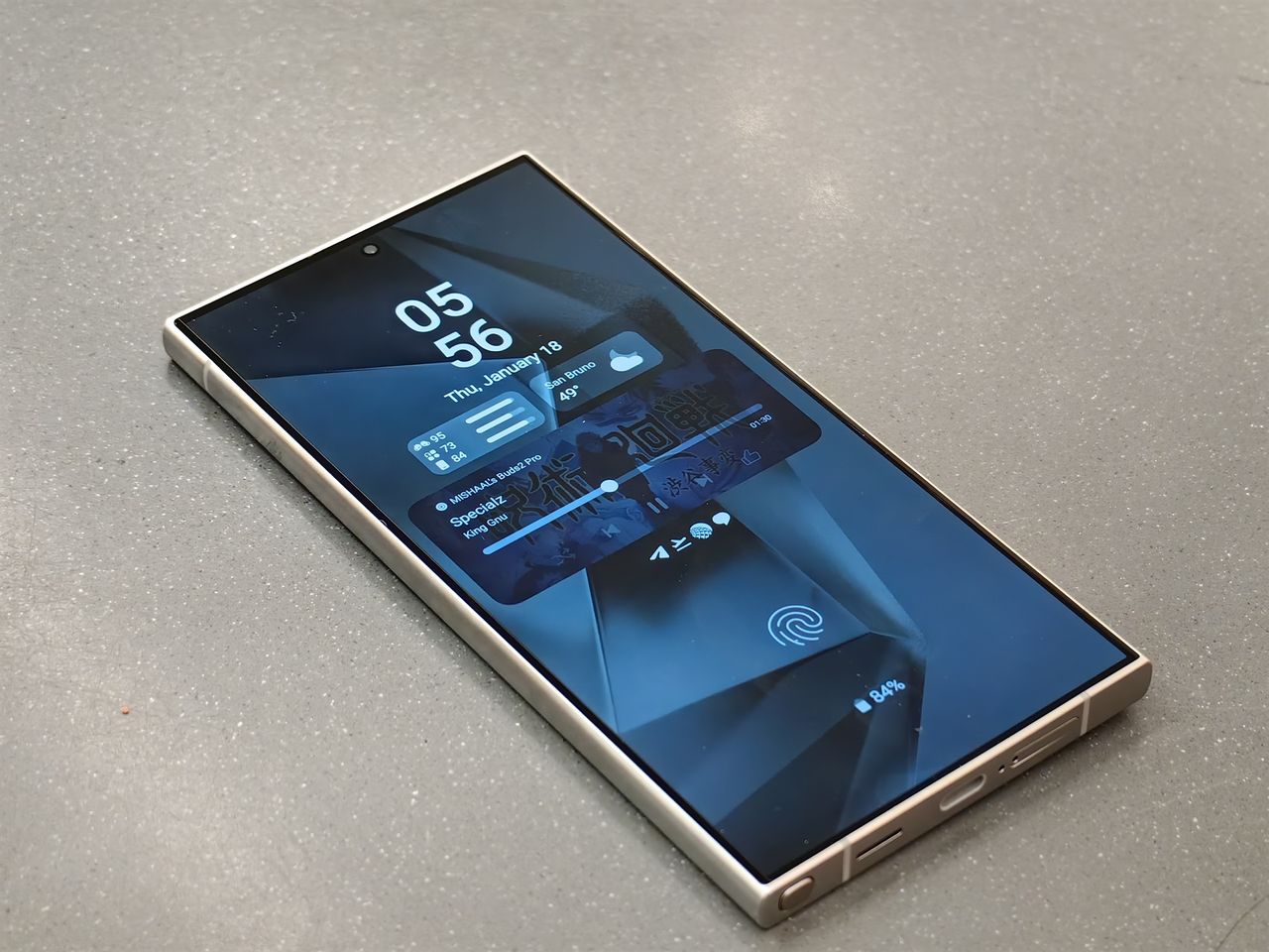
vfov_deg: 15.6
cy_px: 476
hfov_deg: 20.7
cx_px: 634
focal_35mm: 95
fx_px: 3483
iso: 400
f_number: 2.1
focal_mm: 14.55
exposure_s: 1/29.9
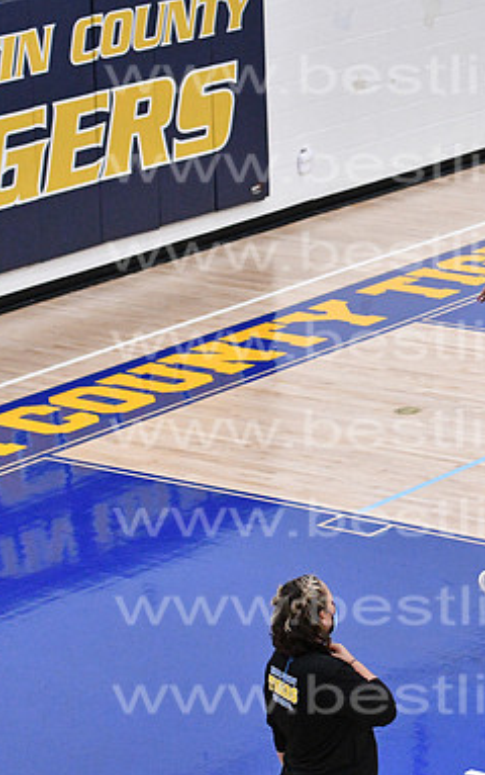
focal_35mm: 162
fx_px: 3420
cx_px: 572
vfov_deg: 12.9
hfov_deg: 8.0
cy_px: 390
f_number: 3.2
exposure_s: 1/1000
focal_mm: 70
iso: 6400
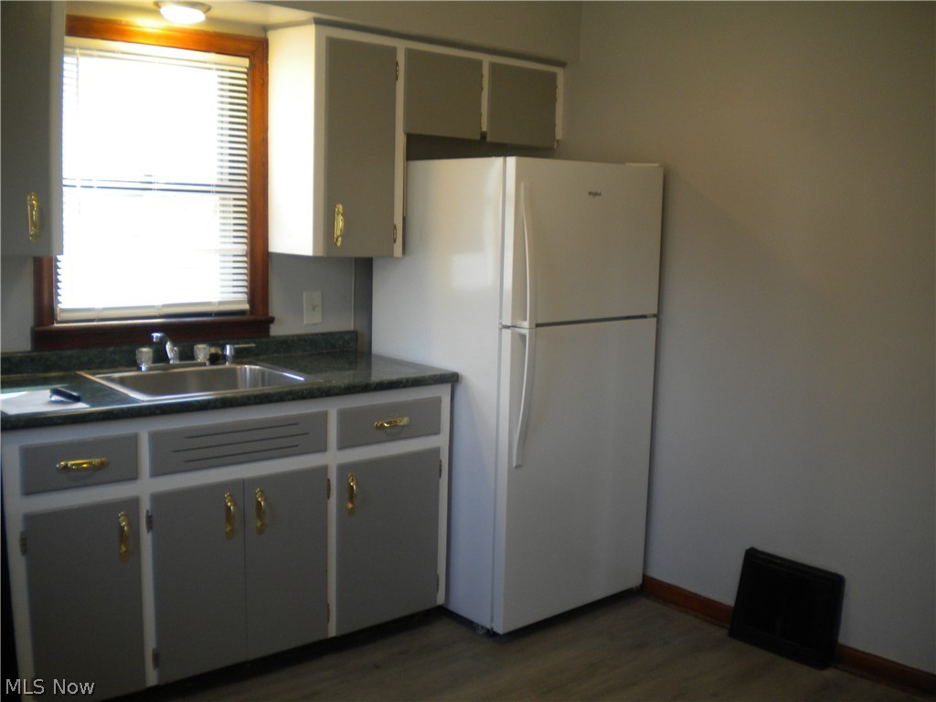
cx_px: 468
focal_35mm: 35
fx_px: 946
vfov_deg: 40.7
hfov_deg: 52.6
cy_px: 351
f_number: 3.1
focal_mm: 6.3
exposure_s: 1/47.2
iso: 132
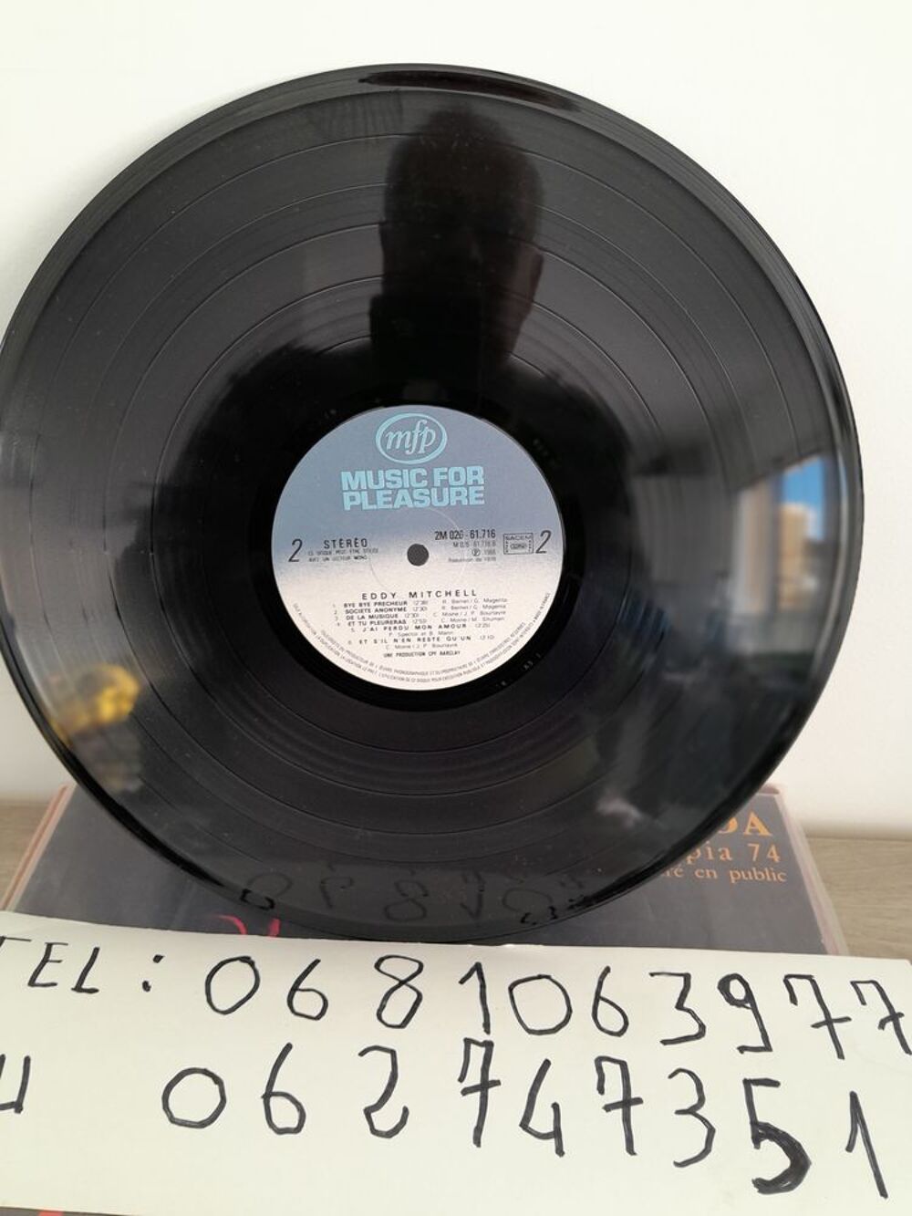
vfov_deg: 67.3
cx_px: 456
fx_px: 913
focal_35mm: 26
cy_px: 608
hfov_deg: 53.1
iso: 125
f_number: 1.8
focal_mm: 3.98
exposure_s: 1/50
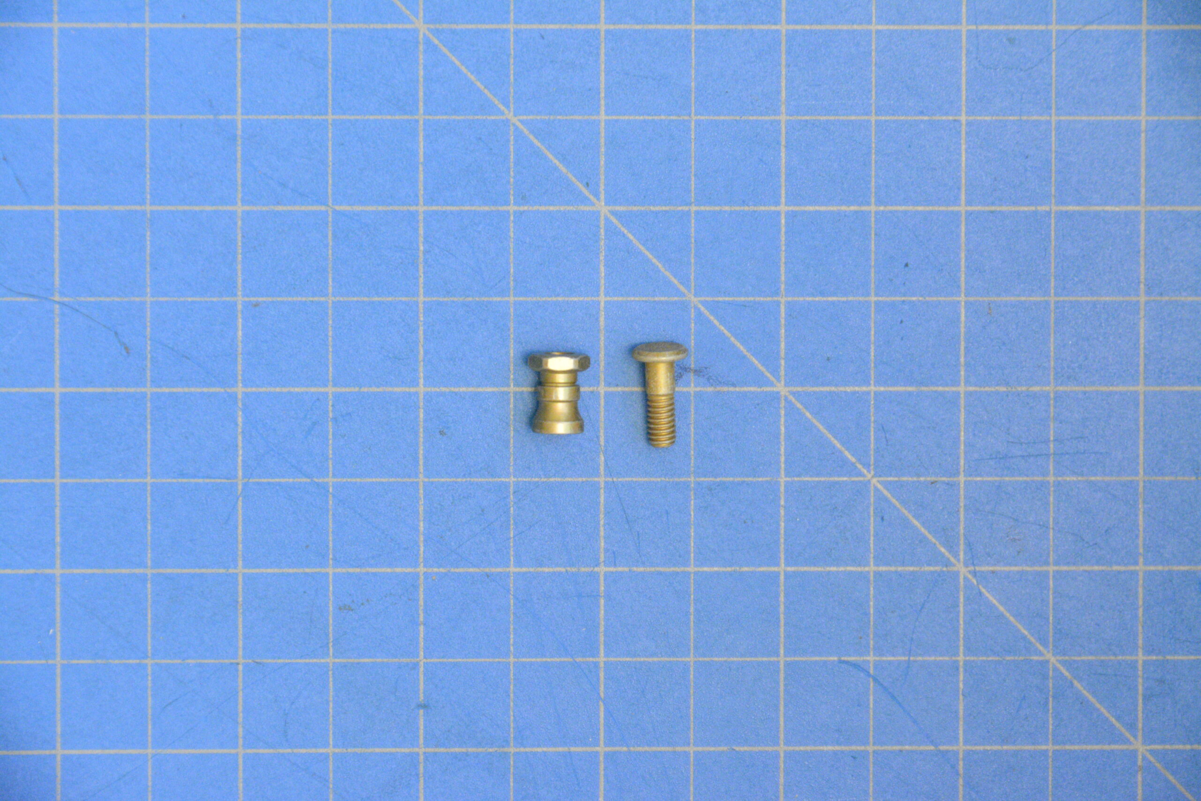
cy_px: 400
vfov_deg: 6.1
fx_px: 7506
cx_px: 600
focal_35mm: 225
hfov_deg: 9.1
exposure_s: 1/8
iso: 6400
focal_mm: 150
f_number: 8
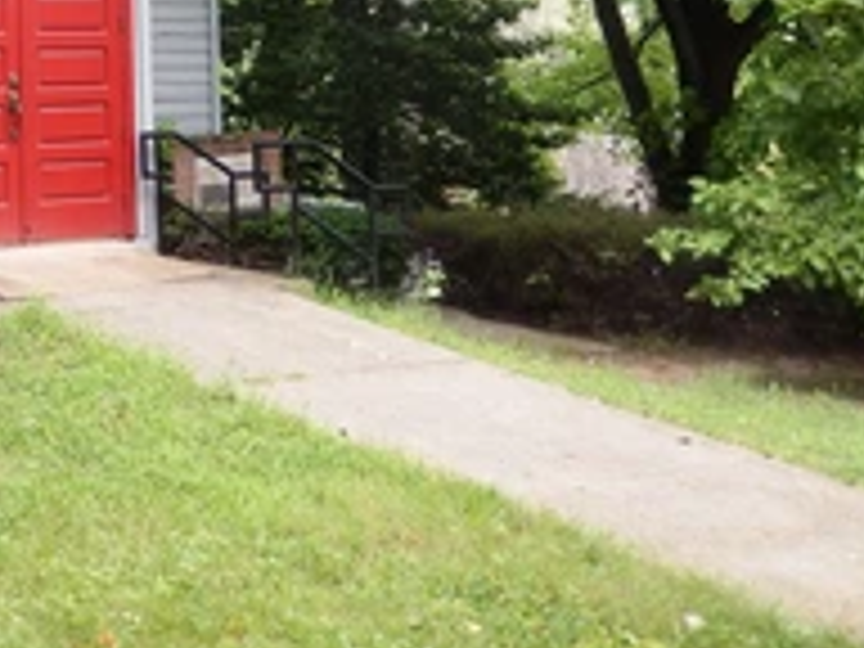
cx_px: -72
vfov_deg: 20.7
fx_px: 1622
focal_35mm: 65
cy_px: -178
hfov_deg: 27.4
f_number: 3.4
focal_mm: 4.5
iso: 125
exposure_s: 1/80
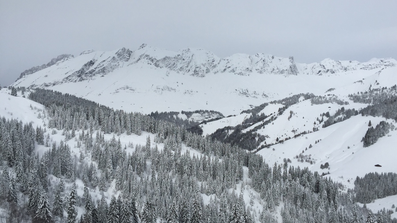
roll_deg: +0.4
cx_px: 200
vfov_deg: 36.7
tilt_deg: -1.6
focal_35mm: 32
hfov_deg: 61.0
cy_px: 109
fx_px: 337
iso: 32
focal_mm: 4.15
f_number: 2.2
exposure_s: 1/6623
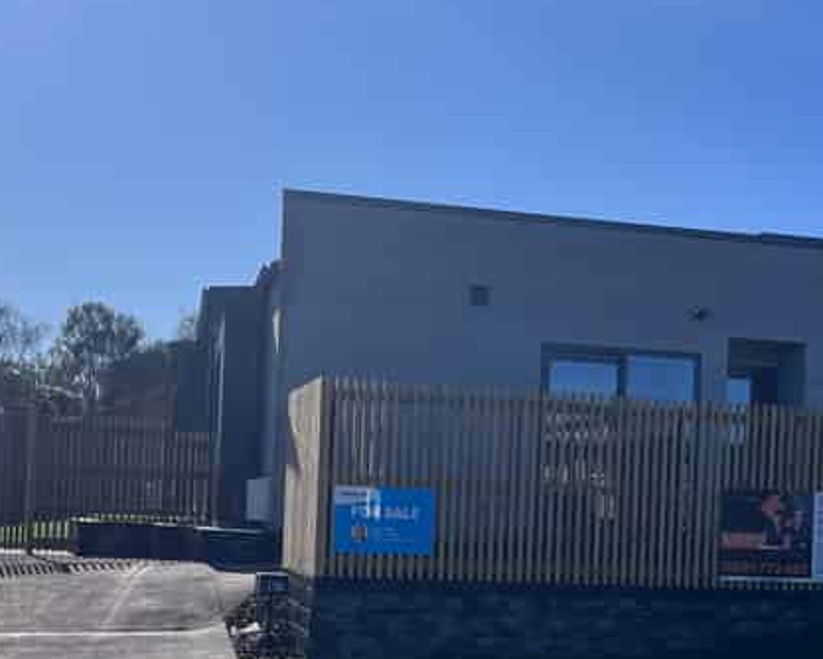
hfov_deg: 44.8
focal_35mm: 40
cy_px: 413
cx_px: 574
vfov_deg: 37.1
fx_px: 975
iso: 50
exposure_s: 1/5319
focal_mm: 5.1
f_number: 1.6
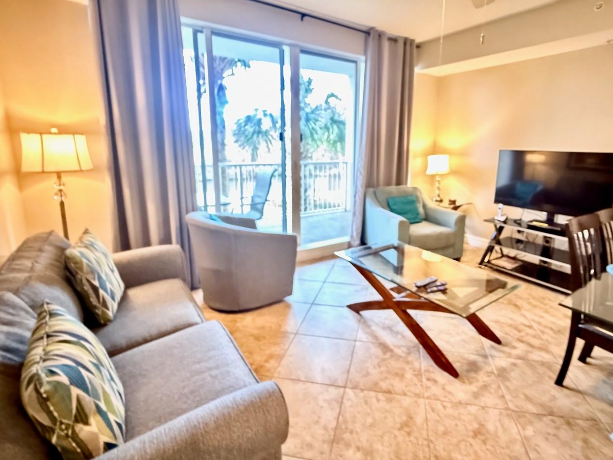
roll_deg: +0.3
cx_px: 349
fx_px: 319
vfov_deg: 71.3
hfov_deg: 87.2
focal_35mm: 18
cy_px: 201
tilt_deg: -9.7
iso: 3200
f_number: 2.2
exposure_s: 1/15
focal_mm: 2.22
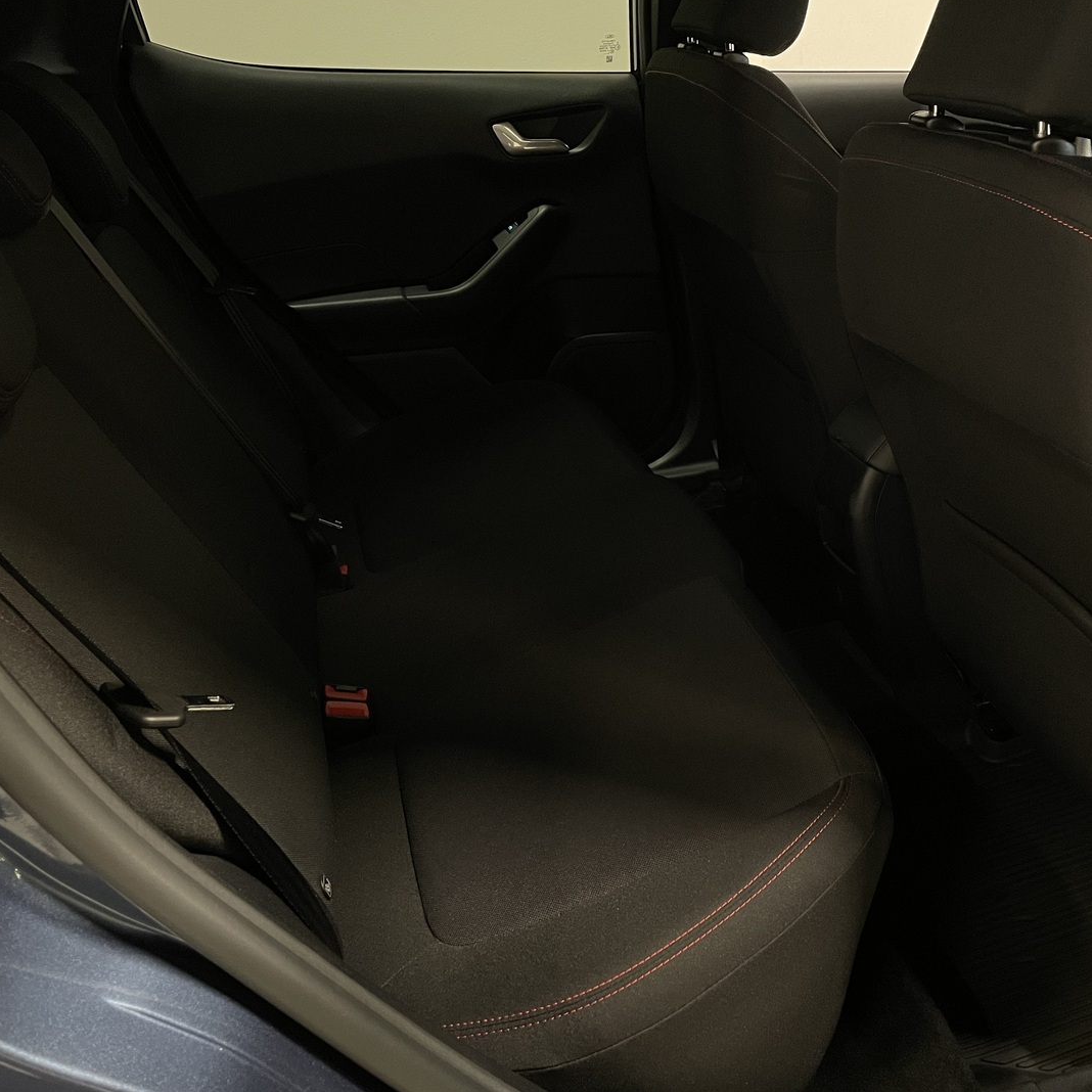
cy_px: 541
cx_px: 603
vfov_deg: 52.5
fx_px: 1106
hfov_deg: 52.4
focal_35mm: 31
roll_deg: +4.1
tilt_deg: -28.3
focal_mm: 4.2
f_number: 1.6
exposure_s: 1/36
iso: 640
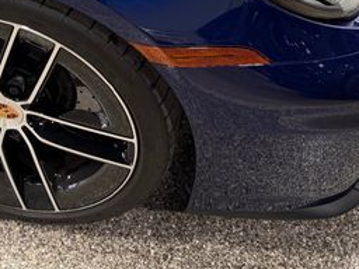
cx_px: 80
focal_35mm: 60
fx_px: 622
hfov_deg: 31.5
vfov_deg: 22.3
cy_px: -62
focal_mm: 6.76
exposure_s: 1/131
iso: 160
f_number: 1.78
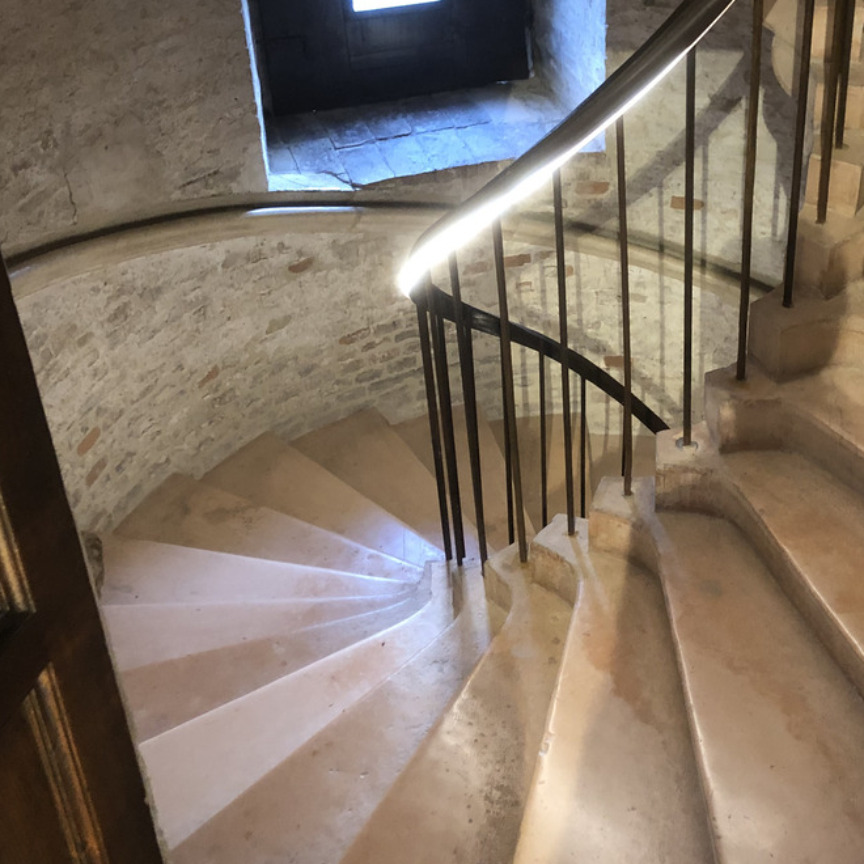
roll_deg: +1.9
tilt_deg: -31.2
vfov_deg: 37.0
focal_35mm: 45
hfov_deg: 37.2
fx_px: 1271
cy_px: 263
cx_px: 572
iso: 100
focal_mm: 4
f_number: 1.8
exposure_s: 1/11
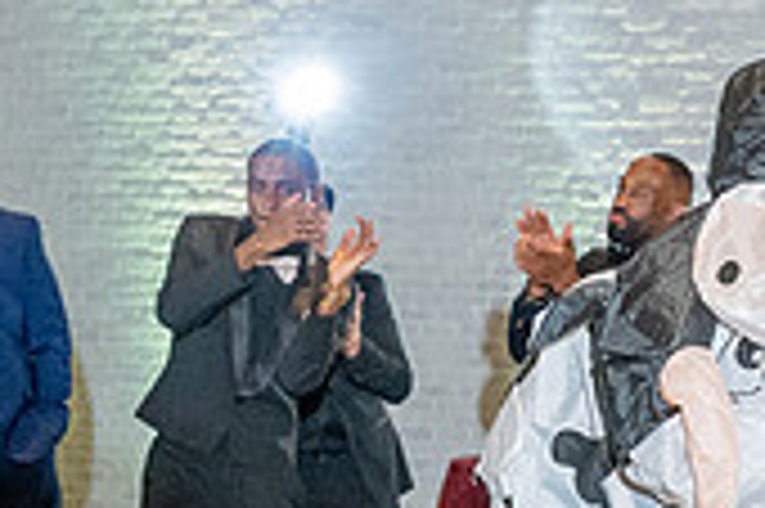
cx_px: 900
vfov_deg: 10.2
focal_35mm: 130
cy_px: 722
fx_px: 2760
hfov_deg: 15.3
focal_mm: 33.5
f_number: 4
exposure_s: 1/200
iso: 3200
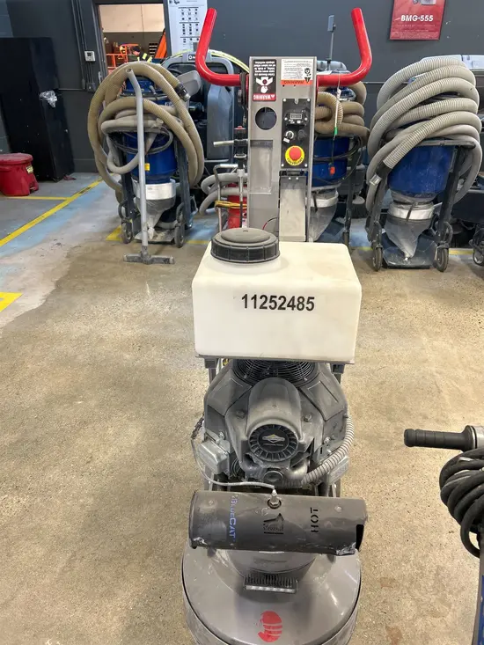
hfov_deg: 53.1
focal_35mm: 26
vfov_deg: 67.3
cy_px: 322
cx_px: 242
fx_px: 485
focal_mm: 5.7
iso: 80
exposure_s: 1/60
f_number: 1.5
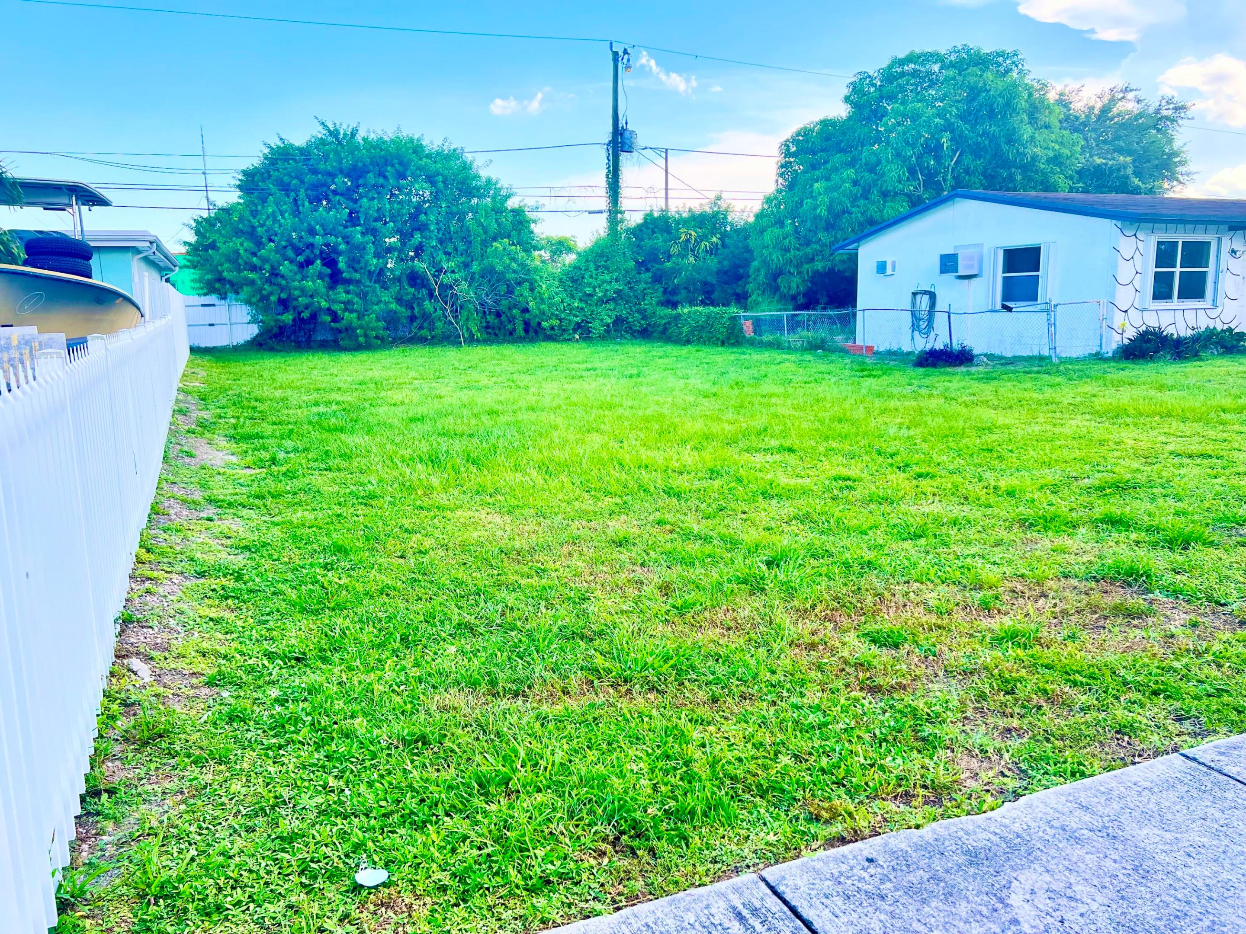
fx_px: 936
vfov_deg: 53.1
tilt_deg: -9.5
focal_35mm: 26
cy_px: 467
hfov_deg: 67.3
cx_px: 623
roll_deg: +1.2
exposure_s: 1/604
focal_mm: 5.7
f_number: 1.5
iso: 50
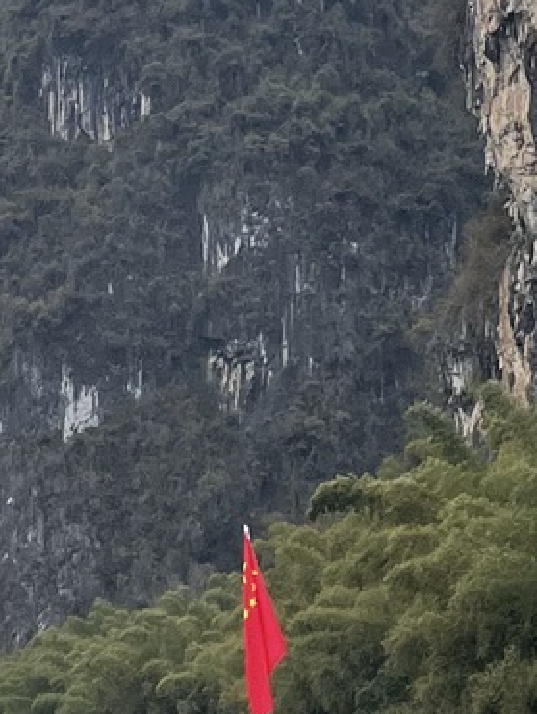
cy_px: 62
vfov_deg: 13.9
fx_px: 2891
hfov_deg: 10.5
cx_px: -85
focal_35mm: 140
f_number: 1.6
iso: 32
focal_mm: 4.2
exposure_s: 1/2174
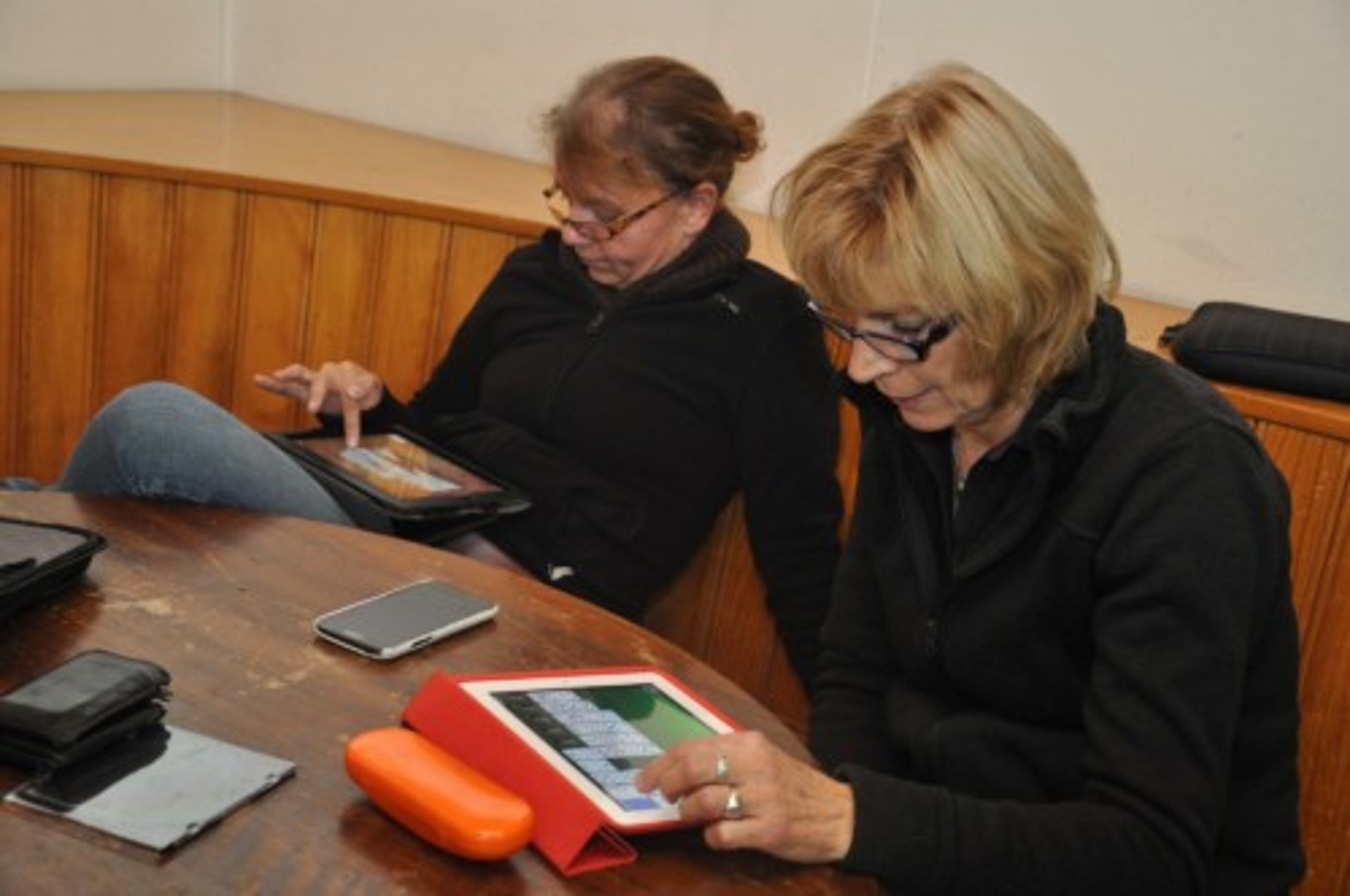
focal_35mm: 51
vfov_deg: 26.4
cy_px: 448
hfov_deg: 38.9
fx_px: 1910
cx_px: 675
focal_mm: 34
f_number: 4.2
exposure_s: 1/60
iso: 800
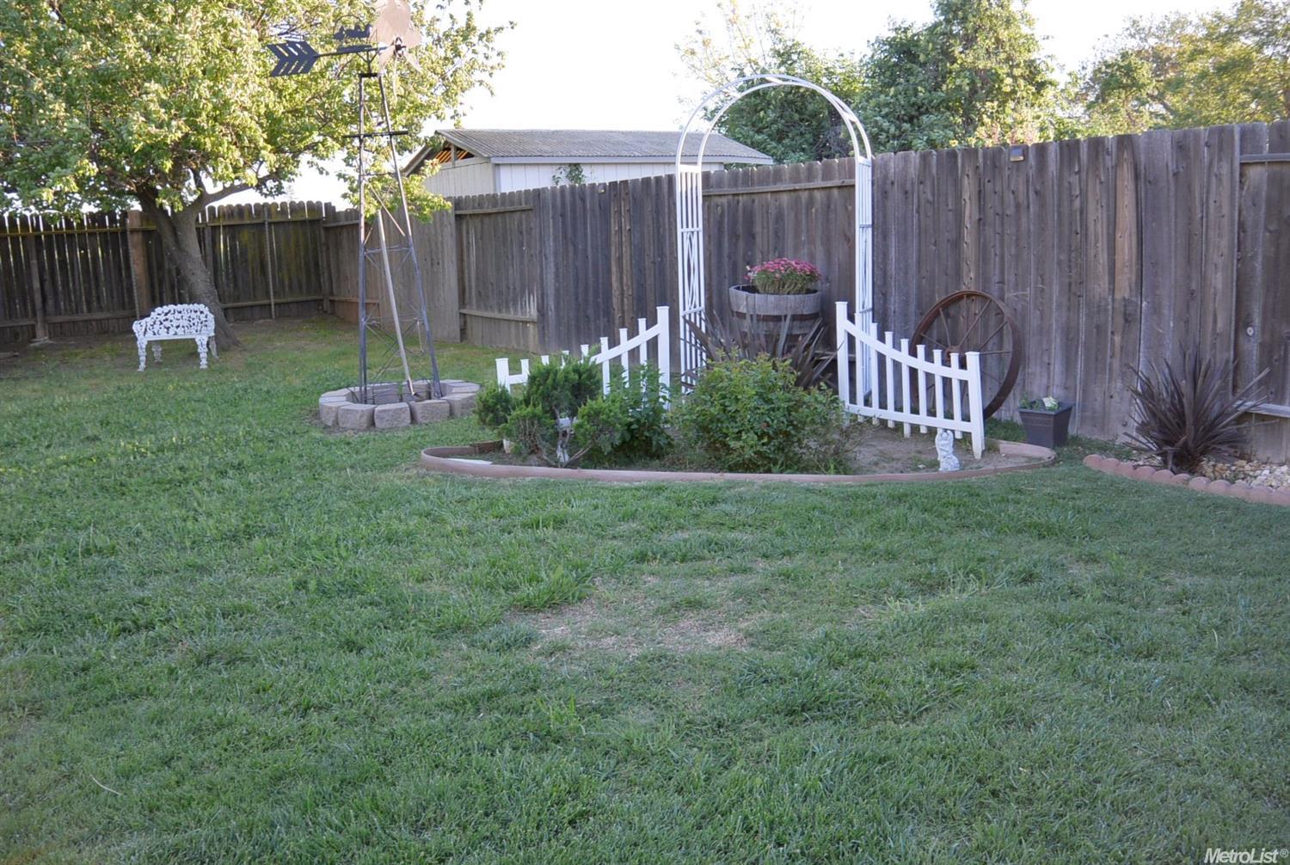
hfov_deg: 58.6
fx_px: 1149
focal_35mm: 32
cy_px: 432
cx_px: 645
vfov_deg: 41.3
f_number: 3.8
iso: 500
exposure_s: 1/400
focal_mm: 12
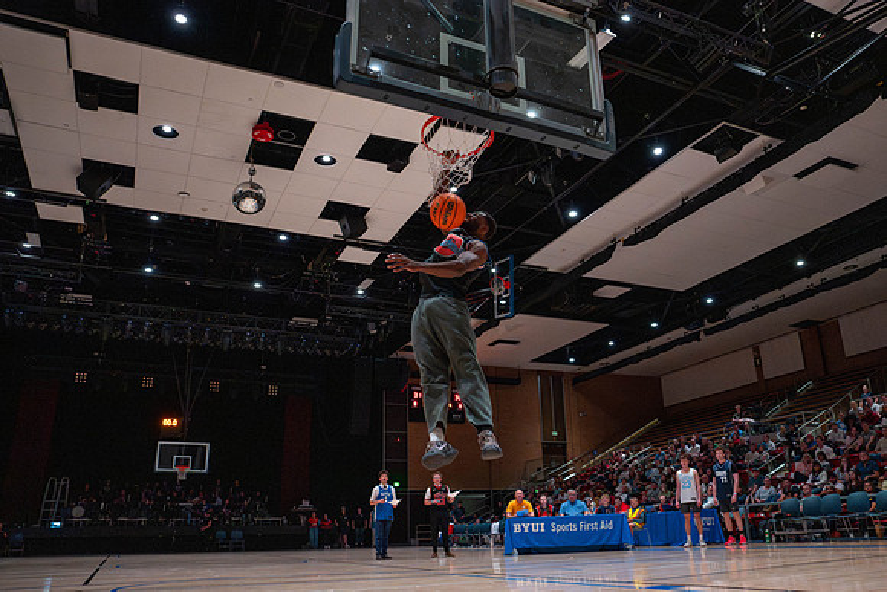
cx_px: 479
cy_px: 300
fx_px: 687
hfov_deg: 65.6
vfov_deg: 46.6
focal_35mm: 28
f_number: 3.2
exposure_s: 1/640
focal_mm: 24
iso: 6400
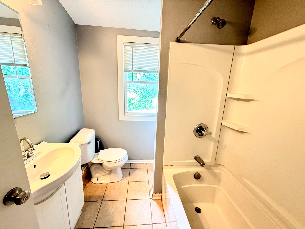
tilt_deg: -13.7
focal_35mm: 14
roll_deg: -1.7
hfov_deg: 102.1
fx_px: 123
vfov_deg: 85.7
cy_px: 114
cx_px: 152
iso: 400
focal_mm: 2.22
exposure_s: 1/60
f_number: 2.2
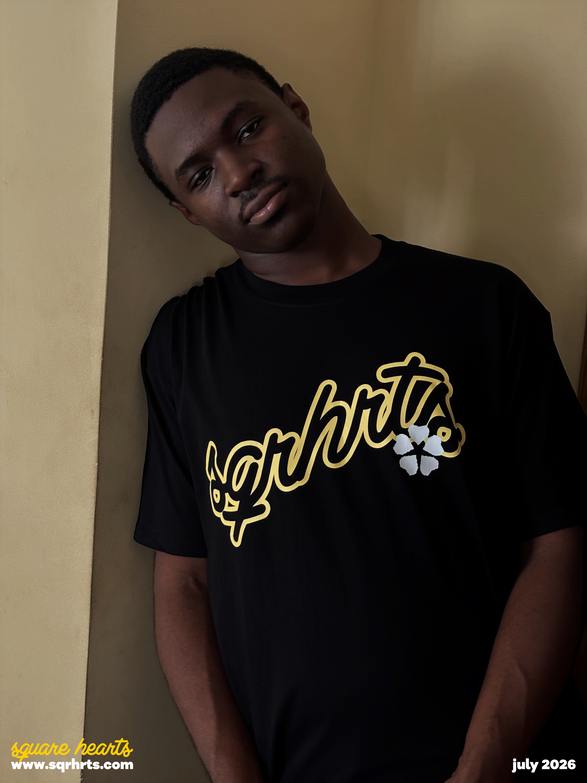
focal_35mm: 52
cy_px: 392
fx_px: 1176
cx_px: 294
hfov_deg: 28.0
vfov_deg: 36.8
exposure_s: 1/22
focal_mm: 6
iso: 400
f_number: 1.6
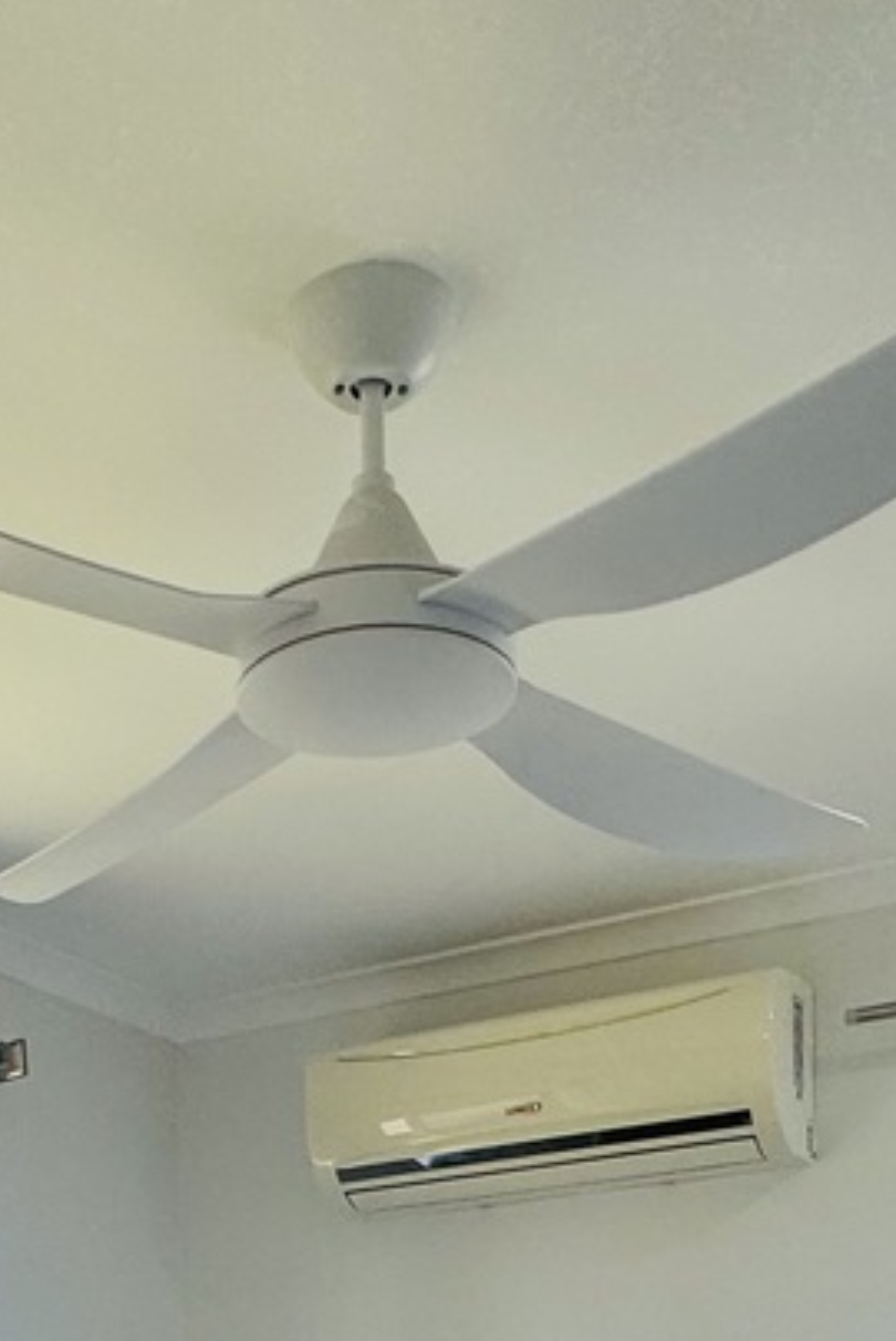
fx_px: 2012
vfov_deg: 30.8
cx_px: 159
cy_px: 1631
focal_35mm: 54
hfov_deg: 24.6
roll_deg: +0.8
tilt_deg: -1.1
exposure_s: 1/129
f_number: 2.2
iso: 40
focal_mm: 2.22
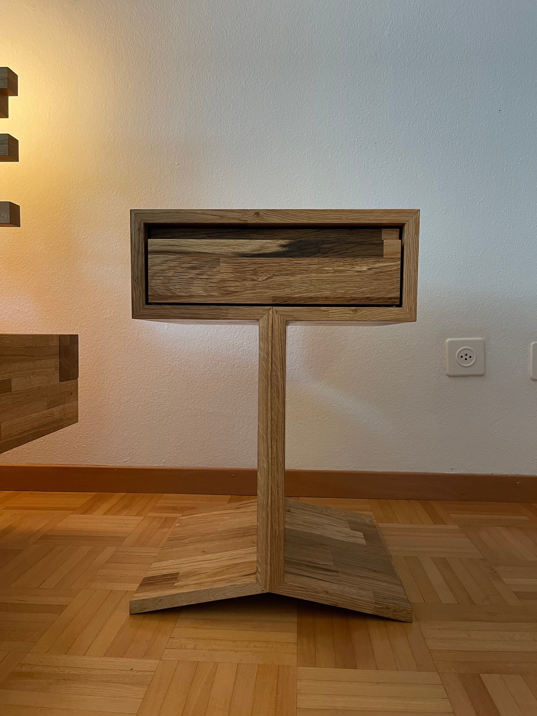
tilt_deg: -2.0
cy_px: 358
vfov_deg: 67.3
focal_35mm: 26
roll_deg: -0.4
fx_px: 538
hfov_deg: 53.1
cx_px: 268
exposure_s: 1/59
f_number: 1.6
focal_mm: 5.1
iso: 400
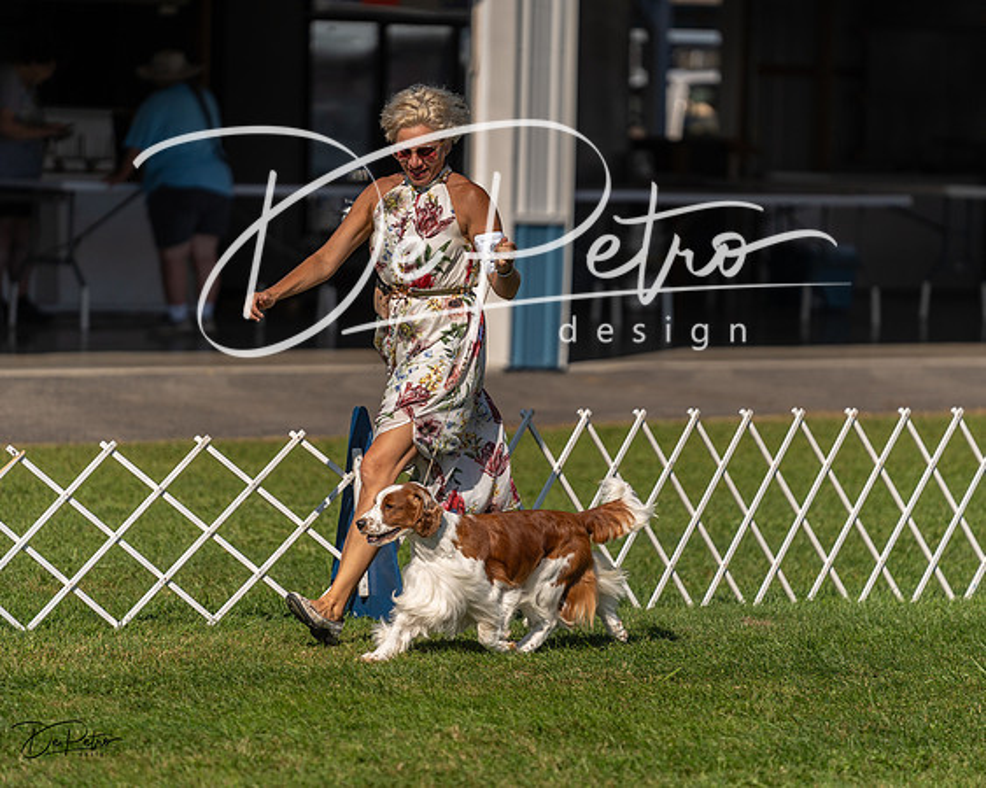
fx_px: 6571
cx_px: 493
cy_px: 394
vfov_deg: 6.9
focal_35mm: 225
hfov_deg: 8.6
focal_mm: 200
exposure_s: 1/3200
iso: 200
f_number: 3.2
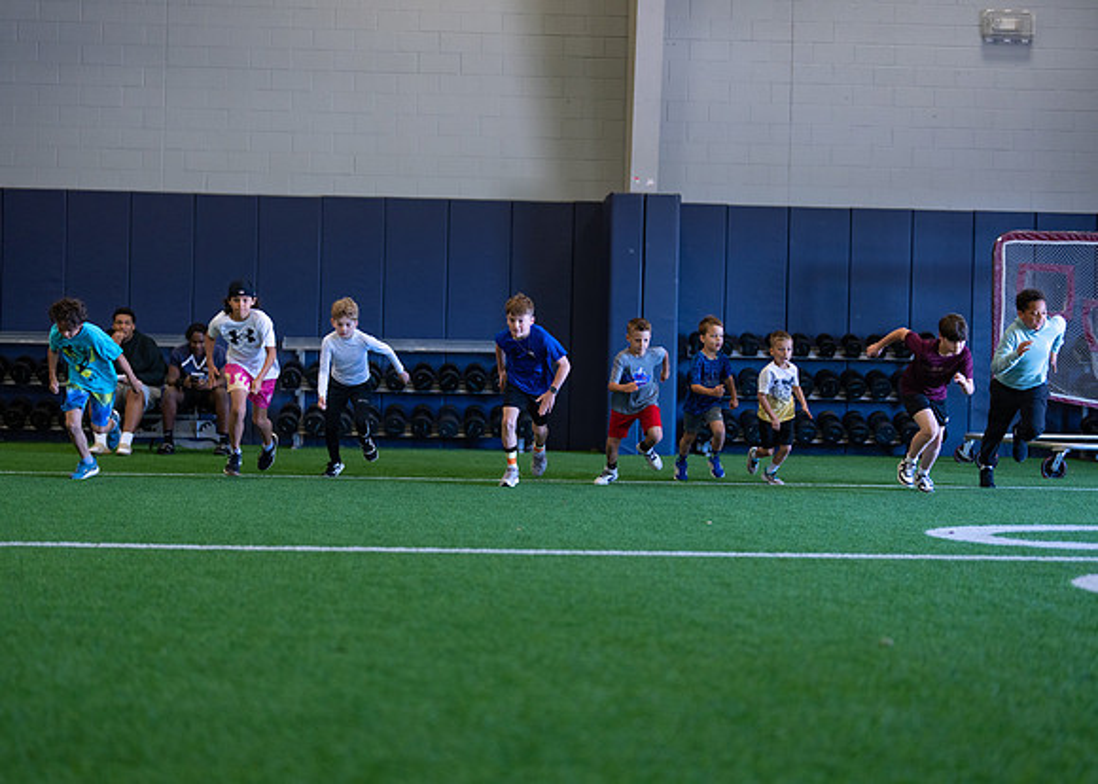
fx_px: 1667
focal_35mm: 53
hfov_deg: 36.4
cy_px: 392
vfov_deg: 26.5
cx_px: 523
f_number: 1.2
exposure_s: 1/1000
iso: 1000
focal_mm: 50
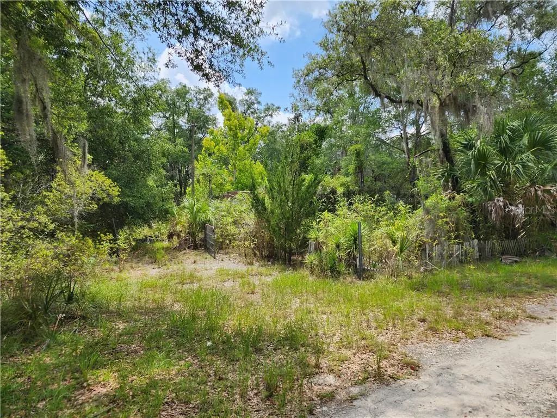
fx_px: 370
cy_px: 209
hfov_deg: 73.9
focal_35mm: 23
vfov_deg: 58.9
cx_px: 278
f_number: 1.8
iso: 12
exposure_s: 1/596
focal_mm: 6.4
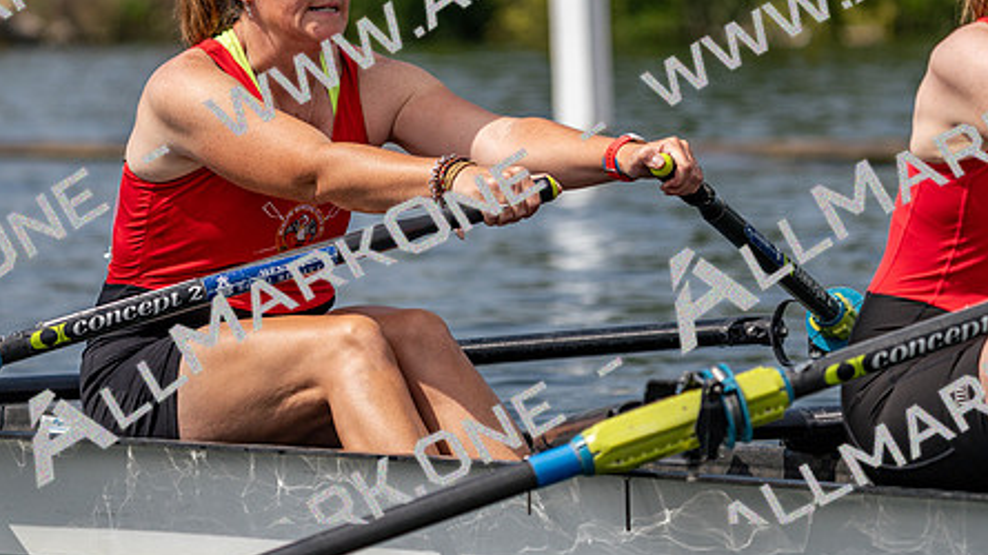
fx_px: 7150
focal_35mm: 273
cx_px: 480
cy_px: 143
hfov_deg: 7.9
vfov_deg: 4.4
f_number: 5.6
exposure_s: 1/1600
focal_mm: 200
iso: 160
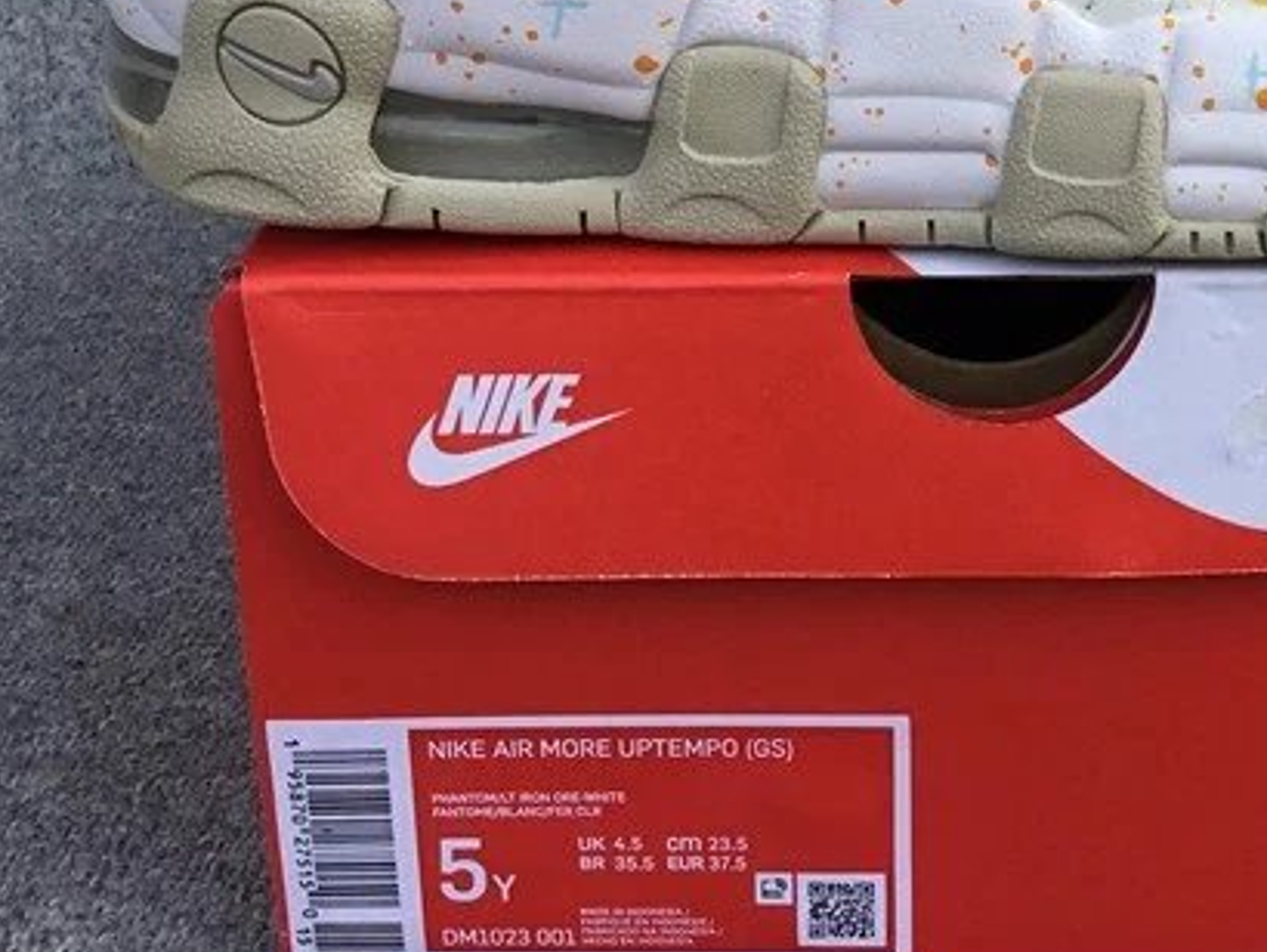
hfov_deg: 28.0
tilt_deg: -18.1
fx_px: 2490
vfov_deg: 21.0
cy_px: 14
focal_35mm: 68
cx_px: 1014
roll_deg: +0.8
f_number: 2.4
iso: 25
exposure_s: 1/394
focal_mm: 3.3
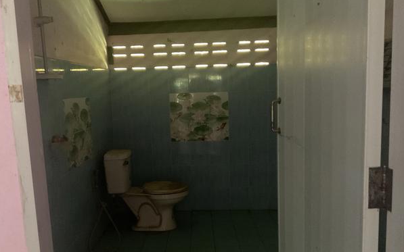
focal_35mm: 34
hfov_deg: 56.6
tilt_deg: -8.6
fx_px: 374
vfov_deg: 37.2
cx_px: 185
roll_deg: +2.7
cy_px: 144
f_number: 1.8
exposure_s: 1/17
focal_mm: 3
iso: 500
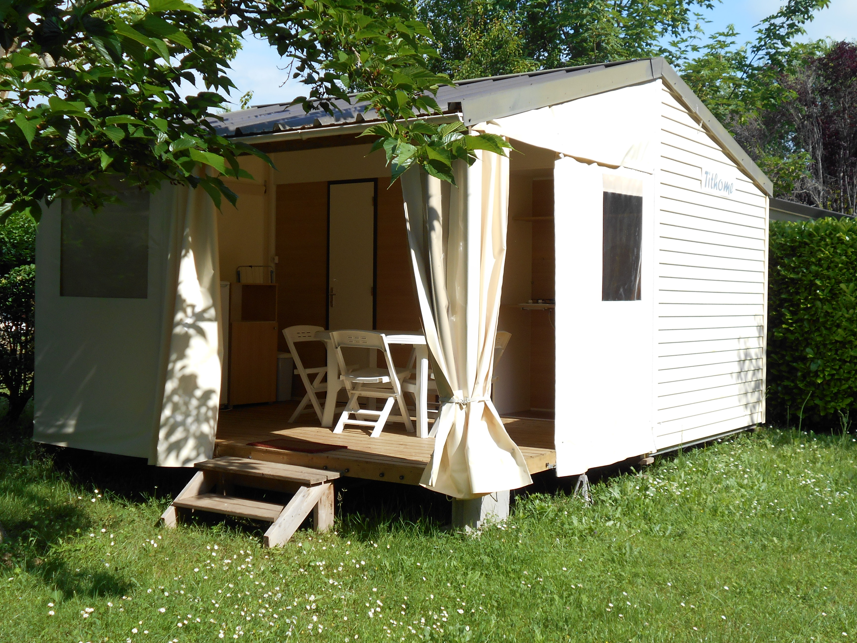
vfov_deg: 31.5
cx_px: 437
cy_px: 322
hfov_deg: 41.2
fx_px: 1139
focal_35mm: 46
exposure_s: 1/500
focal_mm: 7.7
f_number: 4.2
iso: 80
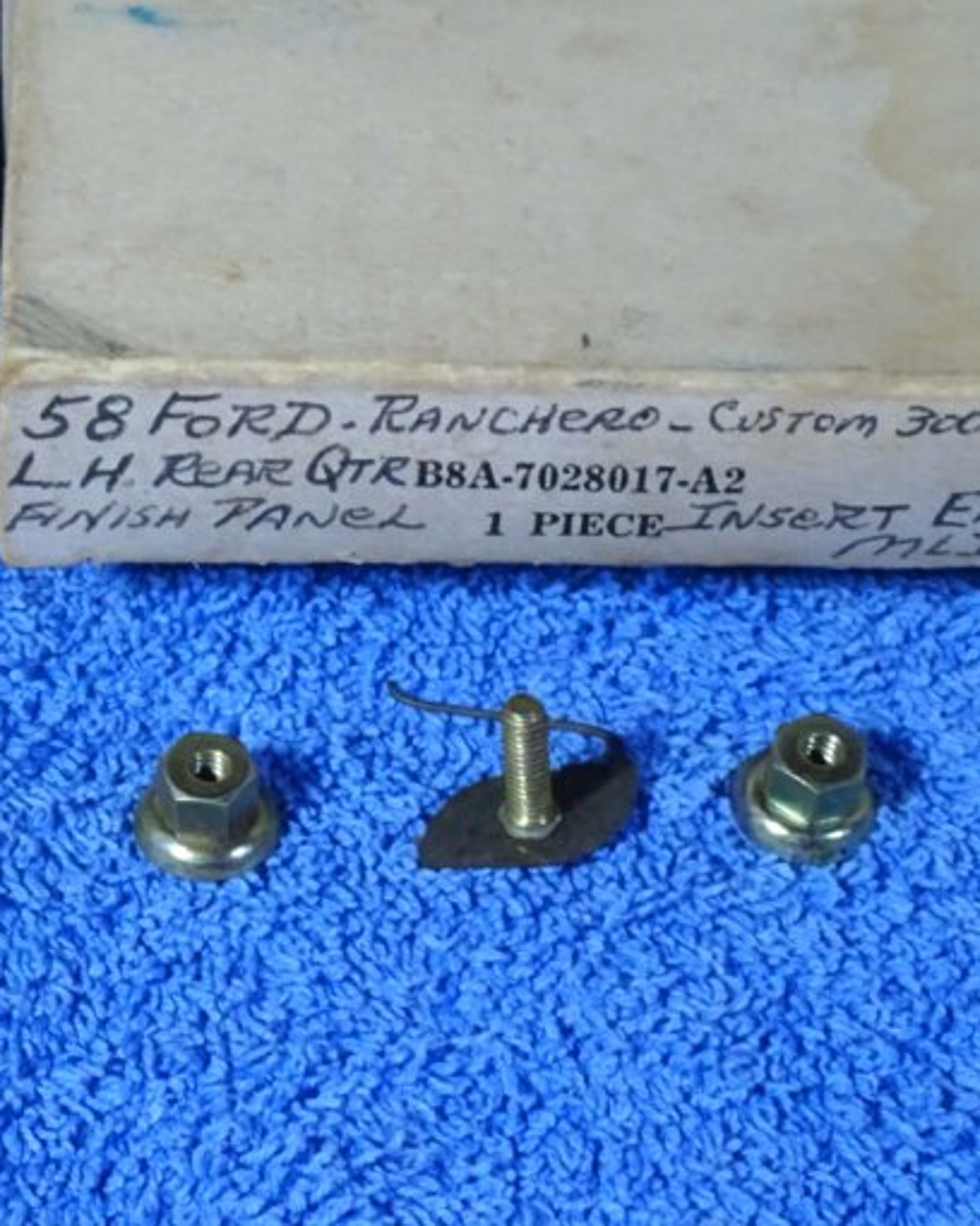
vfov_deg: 19.5
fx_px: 3553
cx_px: -67
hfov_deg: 15.3
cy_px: 459
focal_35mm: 98
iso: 800
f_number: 4.5
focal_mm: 8.51
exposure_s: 1/25
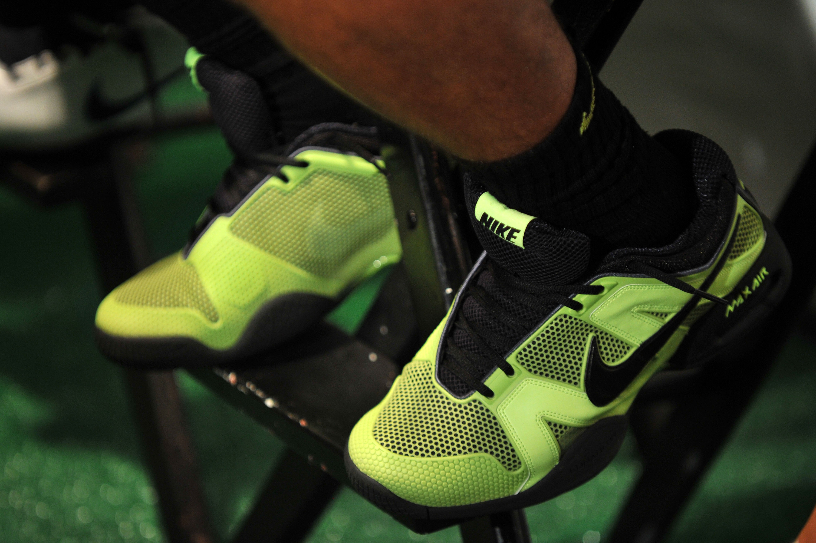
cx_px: 408
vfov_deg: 6.9
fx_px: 4530
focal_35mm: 200
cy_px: 272
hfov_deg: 10.3
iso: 1600
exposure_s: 1/100
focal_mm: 200
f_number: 2.8
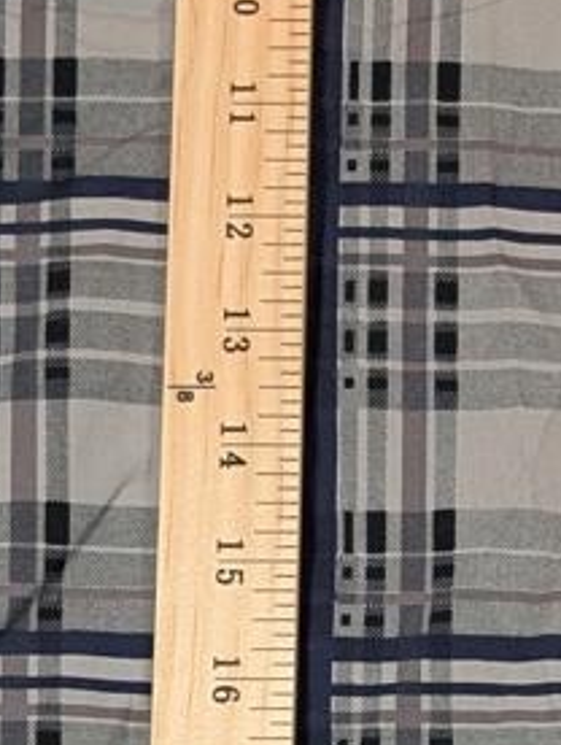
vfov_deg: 13.8
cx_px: 697
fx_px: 2994
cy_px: 866
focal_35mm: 139
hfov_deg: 10.5
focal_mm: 6.9
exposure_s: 1/120
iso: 42
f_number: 1.68
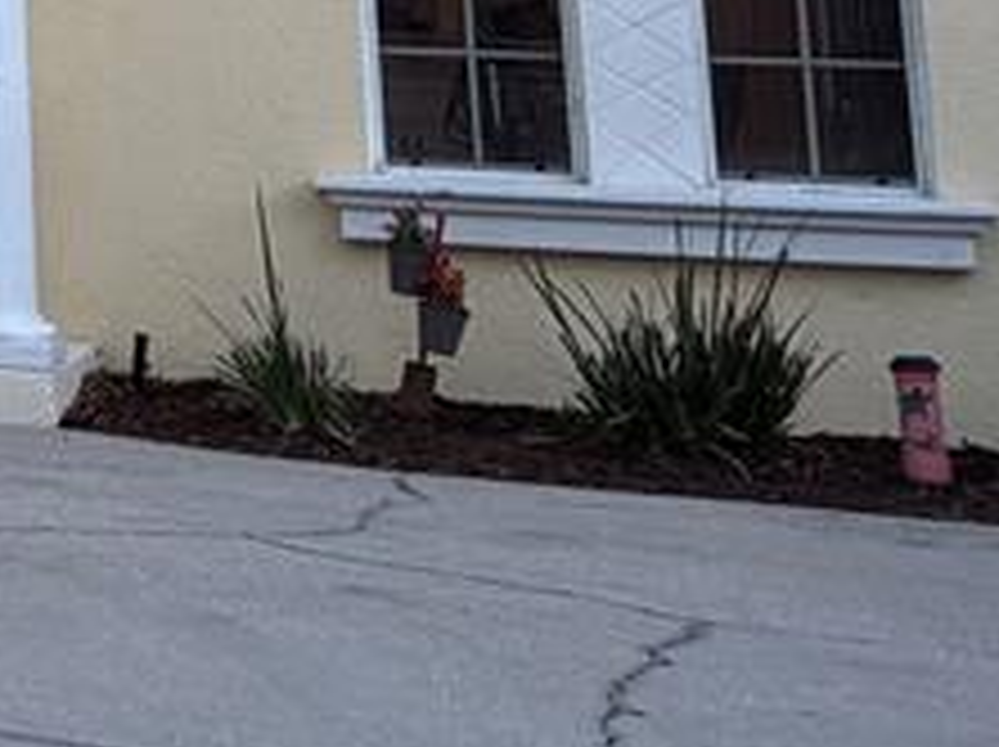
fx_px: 3459
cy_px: -657
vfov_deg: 11.3
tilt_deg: +11.2
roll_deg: -2.0
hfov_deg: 13.3
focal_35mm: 120
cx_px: -1192
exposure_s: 1/120
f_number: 1.6
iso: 125
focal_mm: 5.96
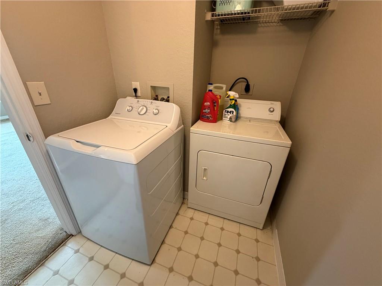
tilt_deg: -25.4
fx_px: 154
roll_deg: -1.2
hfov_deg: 102.1
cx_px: 191
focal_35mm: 14
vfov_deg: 85.7
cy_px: 143
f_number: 2.2
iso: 400
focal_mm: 2.22
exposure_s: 1/60
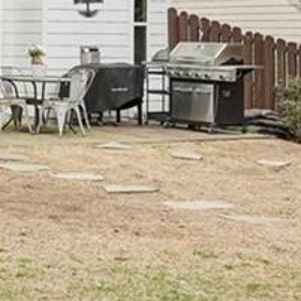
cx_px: -371
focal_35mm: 104
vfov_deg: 16.5
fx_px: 1023
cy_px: 32
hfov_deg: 13.4
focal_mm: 24
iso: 400
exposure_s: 1/640
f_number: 8
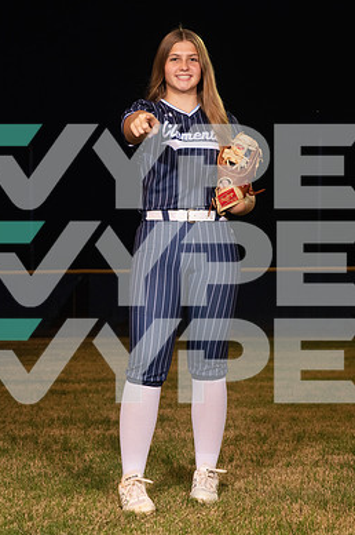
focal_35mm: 72
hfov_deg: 18.9
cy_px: 265
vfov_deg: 28.1
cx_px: 165
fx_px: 1067
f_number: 6.3
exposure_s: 1/400
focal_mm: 62
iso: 1250
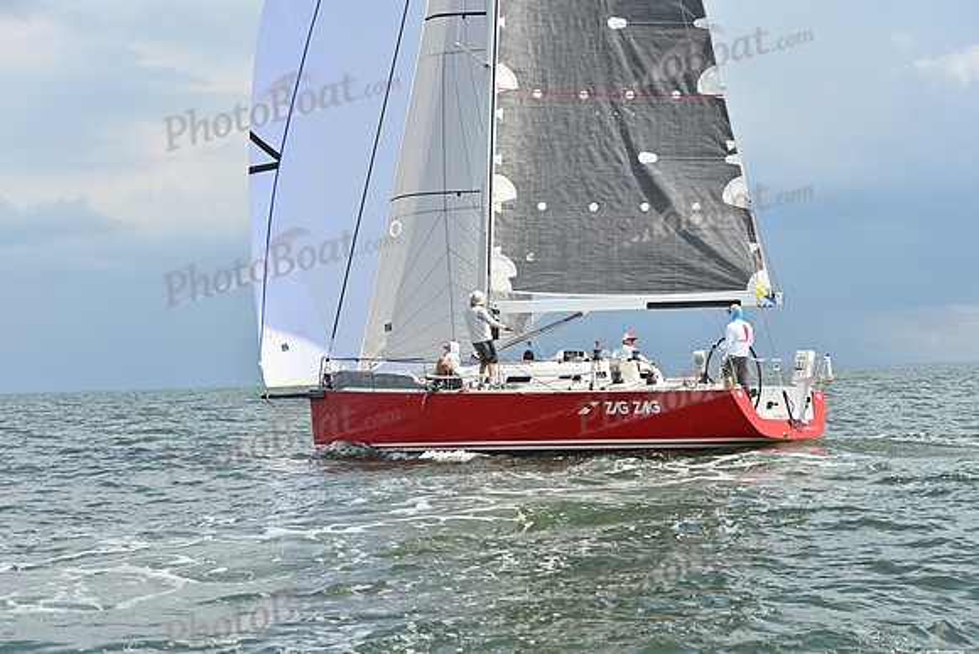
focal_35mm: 70
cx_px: 490
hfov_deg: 28.8
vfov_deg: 19.5
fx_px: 1904
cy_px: 327
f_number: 7.1
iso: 320
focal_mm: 70
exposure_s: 1/1600
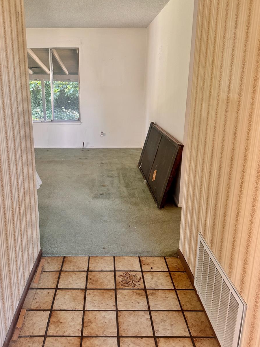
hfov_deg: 46.5
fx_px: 300
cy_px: 168
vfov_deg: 60.0
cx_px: 104
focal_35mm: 30
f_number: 1.78
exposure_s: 1/60
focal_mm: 6.86
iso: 200
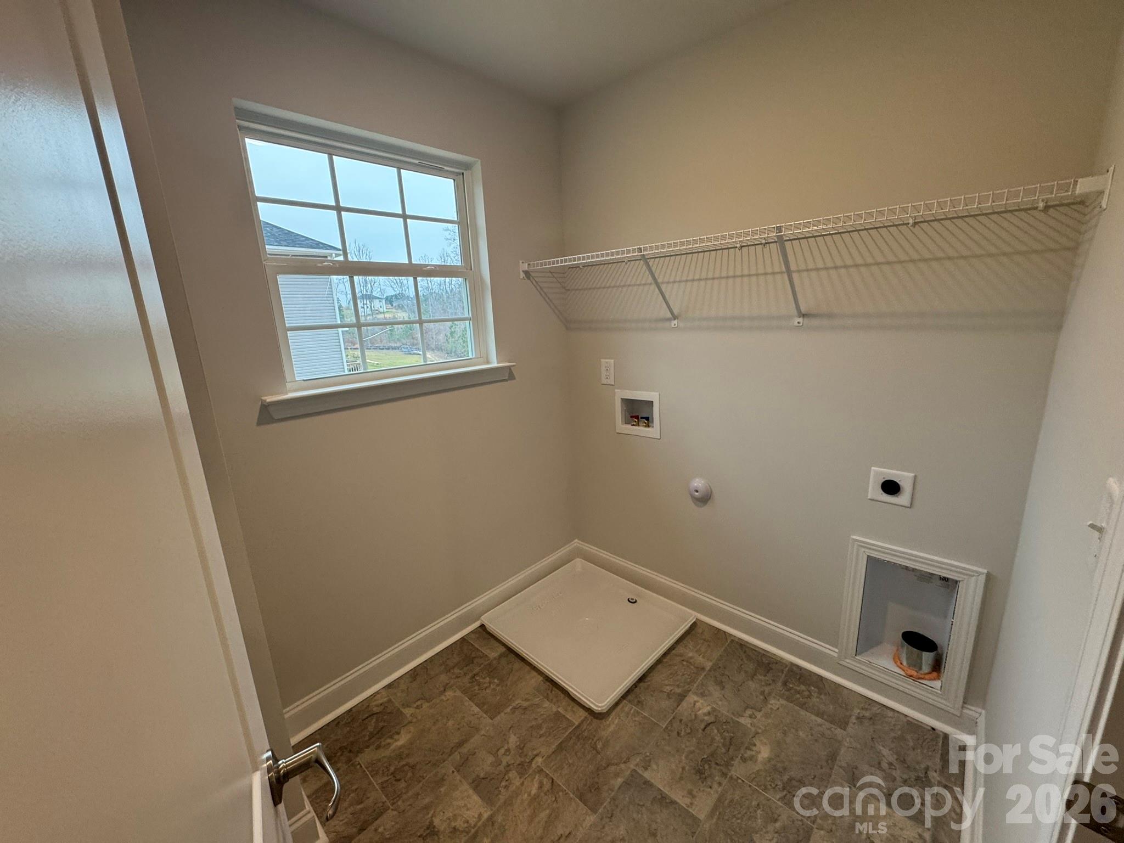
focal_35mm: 14
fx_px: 455
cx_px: 562
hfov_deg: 102.1
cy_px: 422
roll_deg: +3.0
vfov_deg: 85.7
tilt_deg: -13.6
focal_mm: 2.22
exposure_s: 1/120
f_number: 2.2
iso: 200
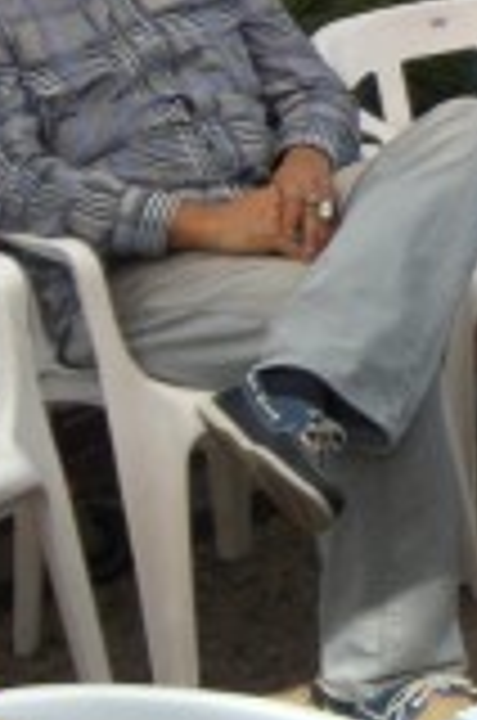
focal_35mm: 146
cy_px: 32
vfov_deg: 13.9
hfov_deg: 8.1
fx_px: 2914
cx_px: 1372
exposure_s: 1/208
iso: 64
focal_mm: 5.9
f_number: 3.8
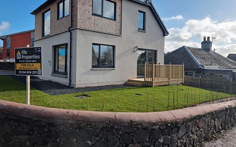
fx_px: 167
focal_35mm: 26
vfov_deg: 47.3
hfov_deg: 70.4
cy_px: 59
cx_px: 117
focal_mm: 6.7
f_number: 1.8
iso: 50
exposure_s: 1/1244
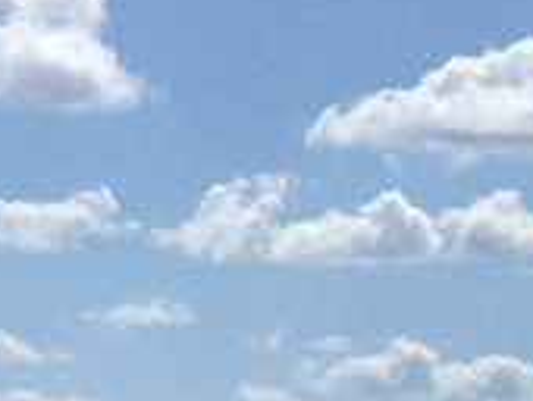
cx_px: -845
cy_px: 329
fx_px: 4333
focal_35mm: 281
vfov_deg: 5.3
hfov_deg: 6.6
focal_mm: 4.28
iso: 64
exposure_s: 1/6944
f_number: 2.4
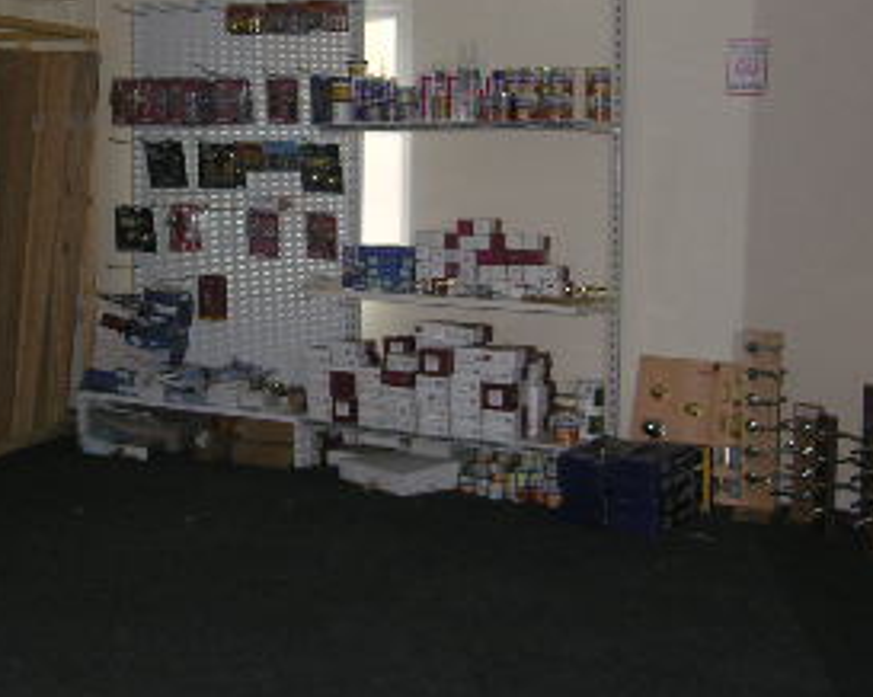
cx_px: 134
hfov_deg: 32.9
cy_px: 243
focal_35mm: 55
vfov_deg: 27.4
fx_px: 1420
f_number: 2.6
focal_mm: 6.1
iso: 63
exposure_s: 1/60.1
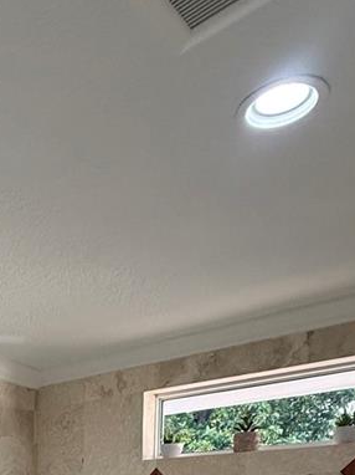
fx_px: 602
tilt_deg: -10.3
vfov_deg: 32.1
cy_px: 624
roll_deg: +0.7
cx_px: -46
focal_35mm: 44
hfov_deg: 29.3
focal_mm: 2.22
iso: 200
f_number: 2.2
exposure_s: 1/120
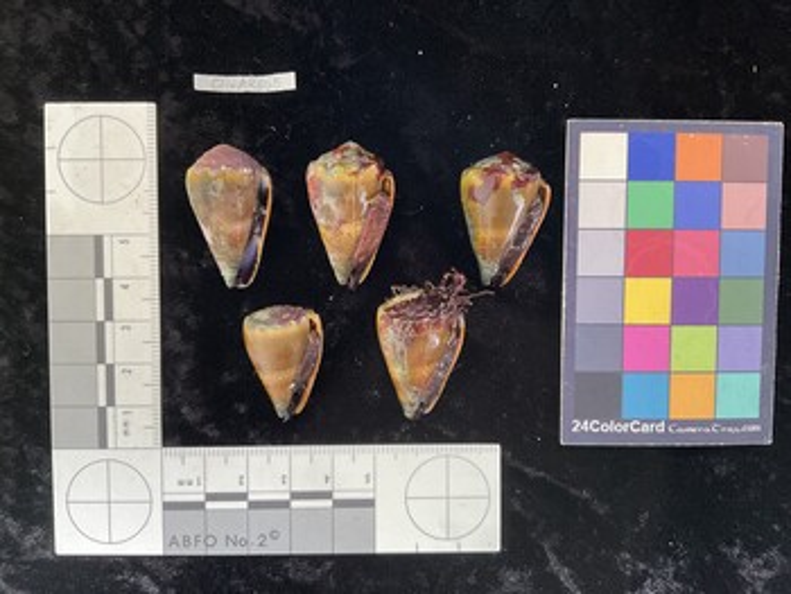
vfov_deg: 48.3
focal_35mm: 29
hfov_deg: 61.6
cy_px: 297
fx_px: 663
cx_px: 396
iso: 80
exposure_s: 1/60
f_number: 1.8
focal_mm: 3
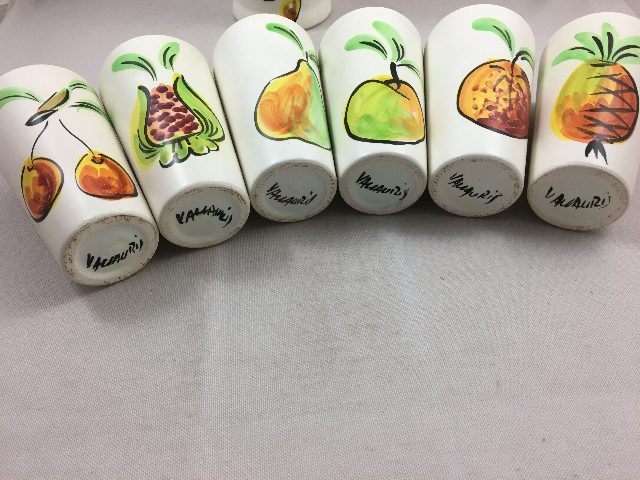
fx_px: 536
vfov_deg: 48.2
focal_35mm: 29
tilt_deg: -44.9
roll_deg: +1.7
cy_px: 240
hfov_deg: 61.7
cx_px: 320
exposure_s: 1/33
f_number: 2.2
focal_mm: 4.15
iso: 25
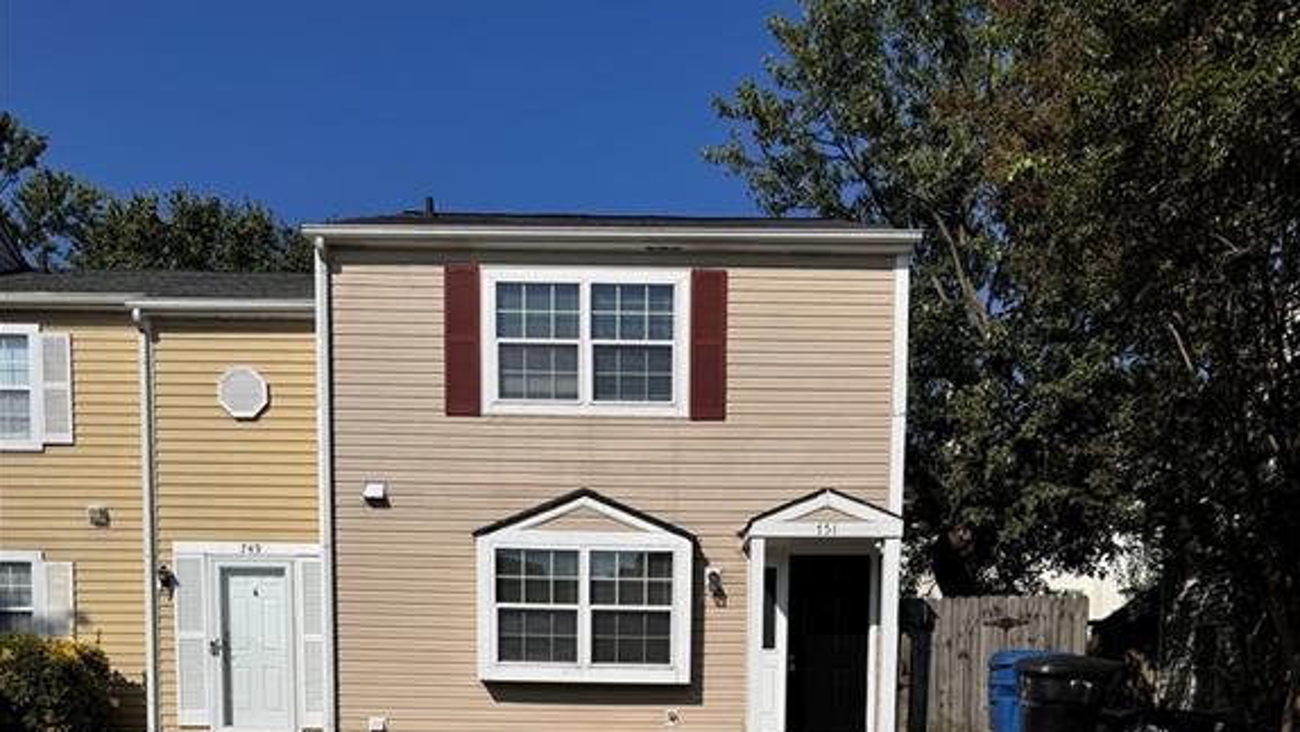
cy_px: 816
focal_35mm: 35
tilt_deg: -5.0
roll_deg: -0.3
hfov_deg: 56.6
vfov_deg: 30.1
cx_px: 650
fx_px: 1207
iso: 80
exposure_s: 1/10417
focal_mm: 6.76
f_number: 1.78
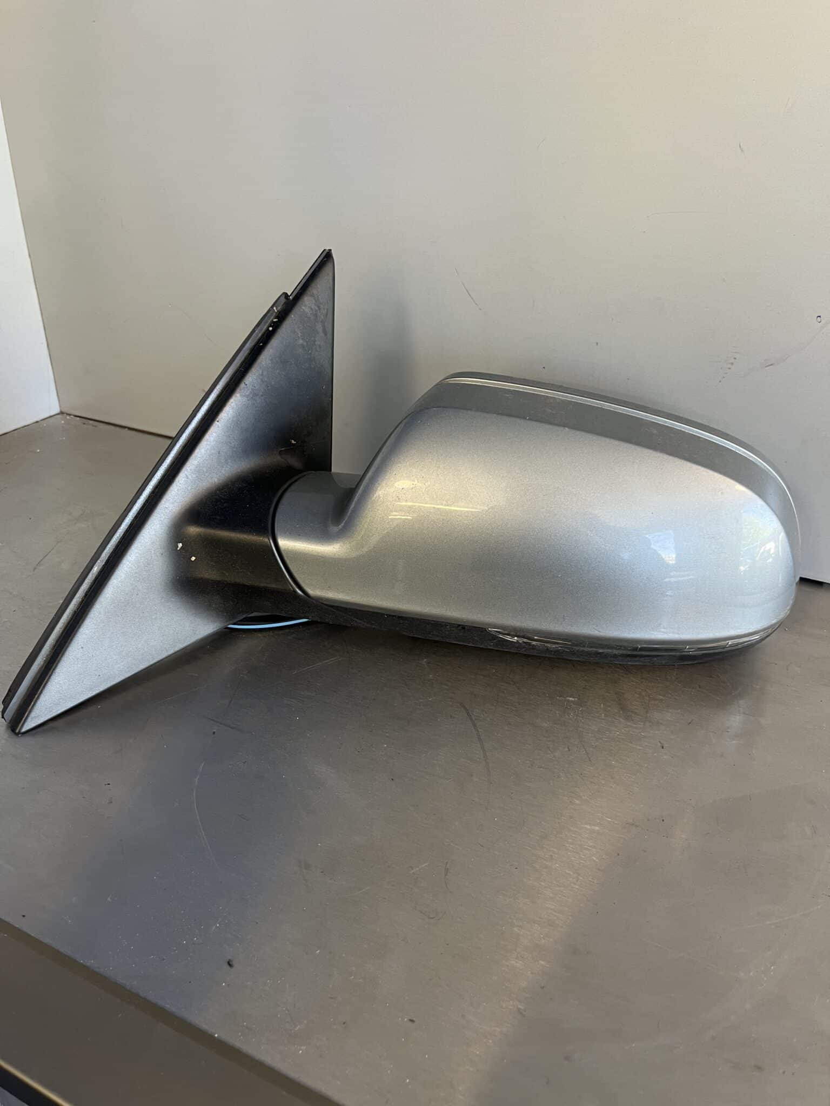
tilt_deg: -28.6
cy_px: 553
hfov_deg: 53.1
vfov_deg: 67.3
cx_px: 415
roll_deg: +0.0
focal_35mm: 26
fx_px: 831
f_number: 1.6
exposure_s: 1/50
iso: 80
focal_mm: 5.1
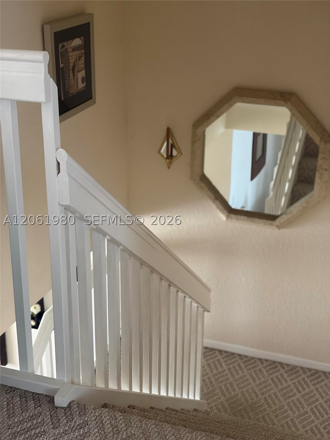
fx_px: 661
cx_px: 165
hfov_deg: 28.0
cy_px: 220
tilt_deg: -22.4
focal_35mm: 52
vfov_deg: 36.8
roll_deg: -0.4
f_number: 1.6
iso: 320
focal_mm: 5.96
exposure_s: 1/24
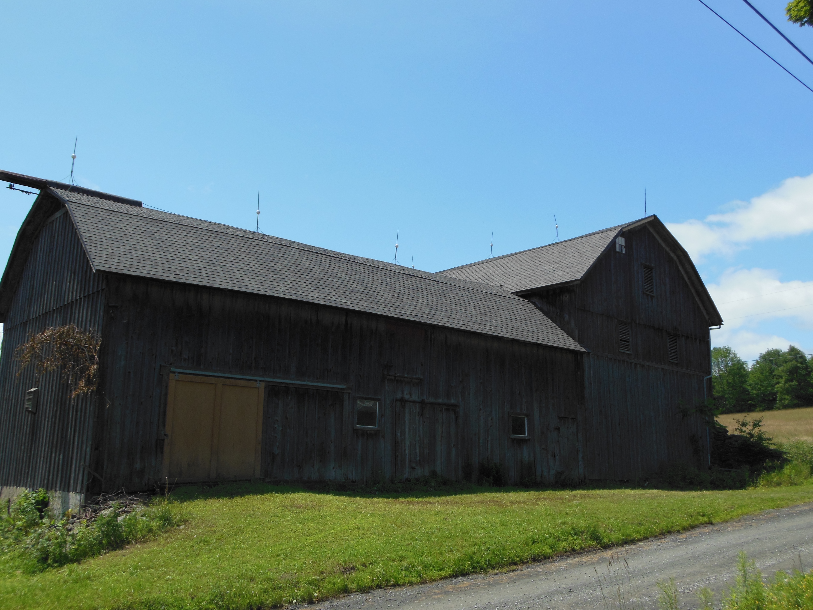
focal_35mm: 33
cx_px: 406
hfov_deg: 55.4
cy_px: 305
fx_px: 775
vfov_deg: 42.9
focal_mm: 6
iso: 125
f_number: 3.5
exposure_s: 1/1500
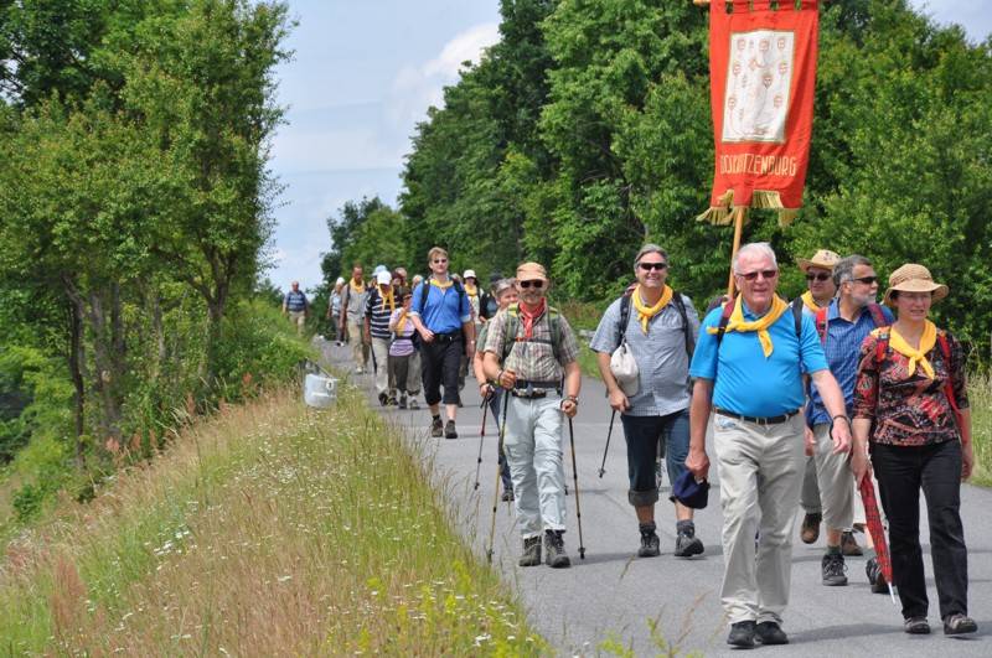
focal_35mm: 158
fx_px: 4334
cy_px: 329
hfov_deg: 13.1
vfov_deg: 8.7
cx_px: 496
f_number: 9
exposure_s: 1/320
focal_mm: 105
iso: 200
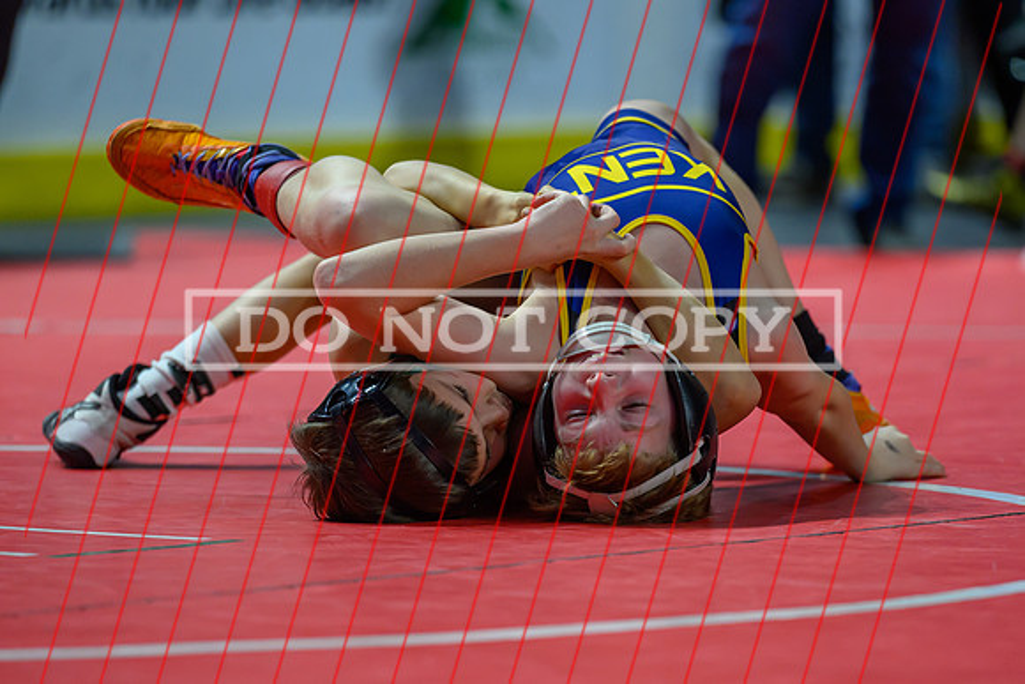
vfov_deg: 4.7
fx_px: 8329
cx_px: 586
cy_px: 423
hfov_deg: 7.0
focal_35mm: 292
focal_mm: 200
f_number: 2.8
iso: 2000
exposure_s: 1/800
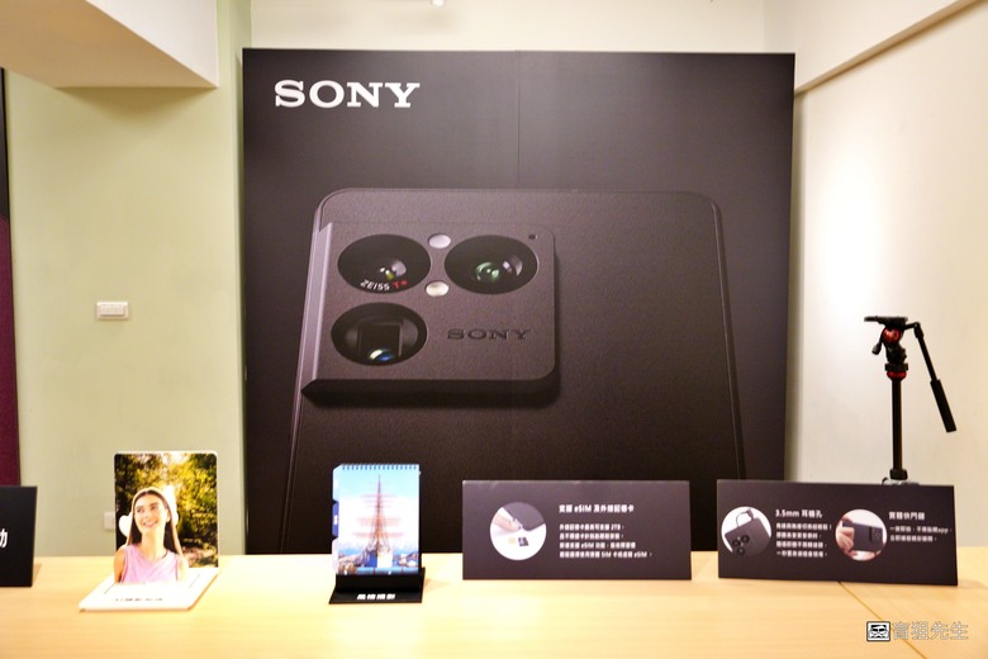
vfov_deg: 38.4
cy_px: 330
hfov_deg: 55.1
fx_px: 947
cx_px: 494
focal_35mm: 34
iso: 1250
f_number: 5
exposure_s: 1/40
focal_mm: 23
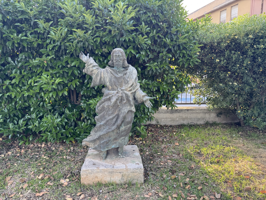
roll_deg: +0.5
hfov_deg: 71.6
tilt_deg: -7.8
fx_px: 184
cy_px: 100
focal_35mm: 24
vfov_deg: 56.8
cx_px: 133
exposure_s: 1/121
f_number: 1.78
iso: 80
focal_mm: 6.76
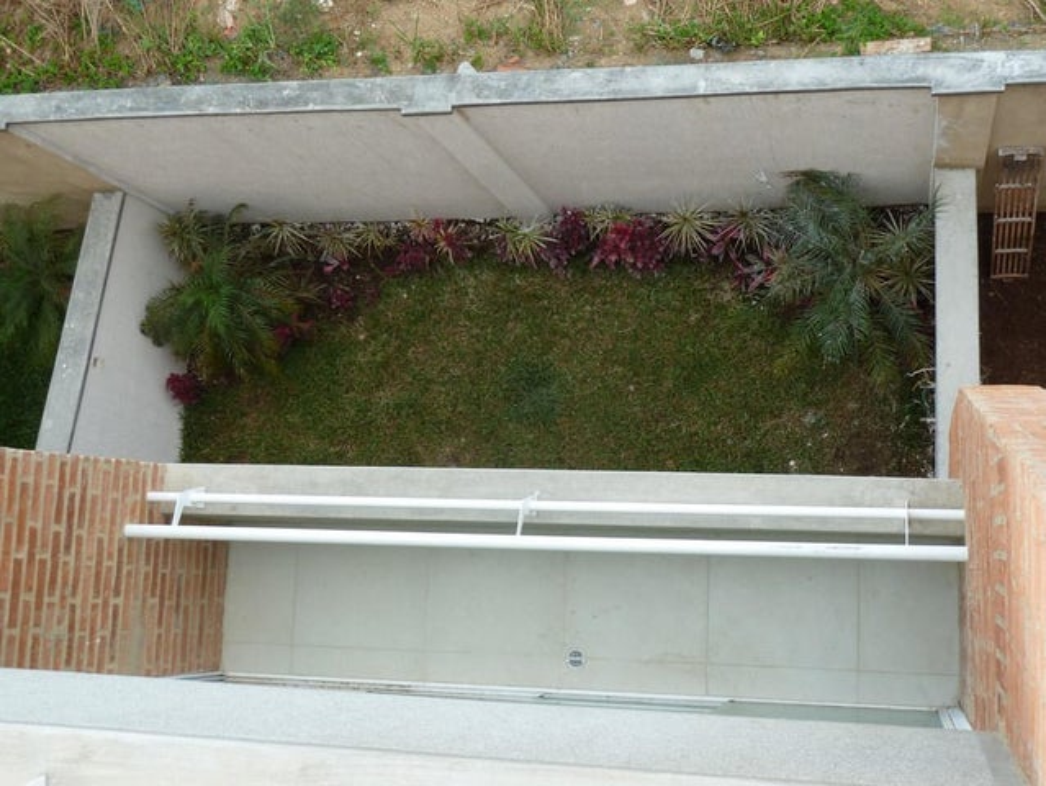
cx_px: 523
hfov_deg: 39.6
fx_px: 1451
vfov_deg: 30.3
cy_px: 393
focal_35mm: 48
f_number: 4
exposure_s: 1/100
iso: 80
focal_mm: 7.9
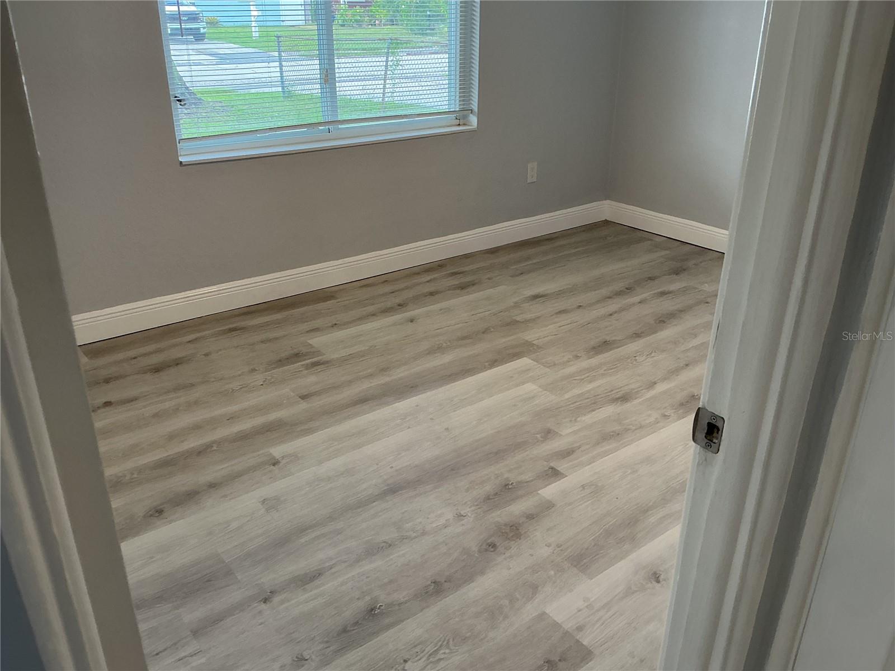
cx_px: 448
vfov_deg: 48.2
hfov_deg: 61.7
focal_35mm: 29
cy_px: 336
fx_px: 750
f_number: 1.8
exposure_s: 1/60
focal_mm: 3
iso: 40
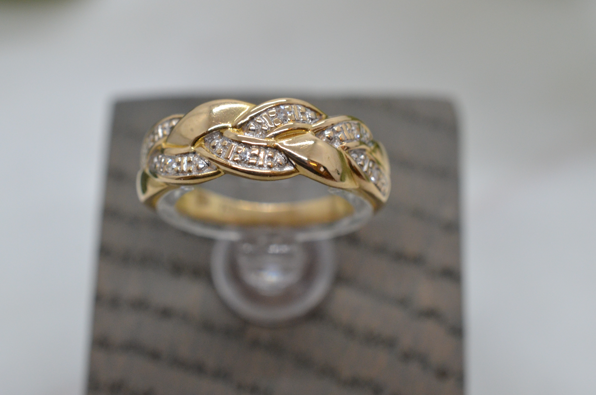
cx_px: 258
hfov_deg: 26.7
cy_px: 154
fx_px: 1256
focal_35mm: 76
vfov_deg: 17.8
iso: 1000
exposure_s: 1/200
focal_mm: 40
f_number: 9
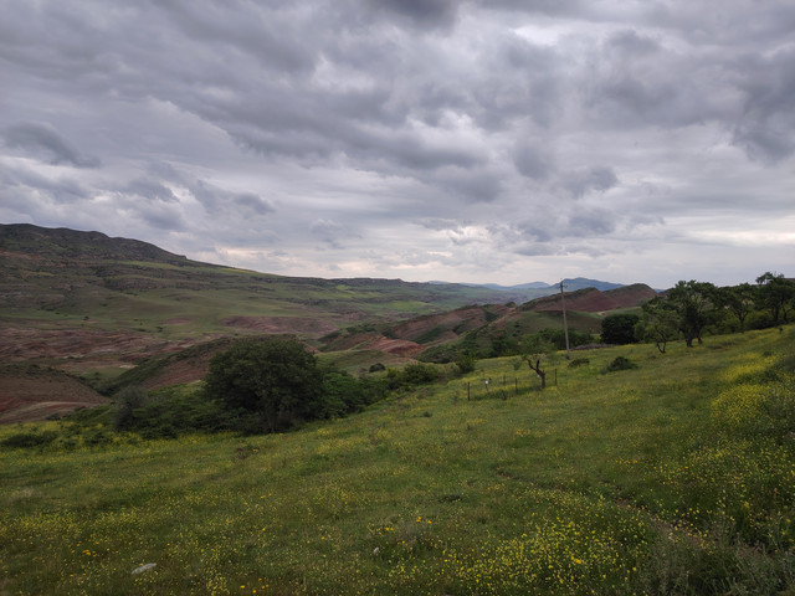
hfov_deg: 71.6
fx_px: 551
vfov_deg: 56.8
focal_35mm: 24
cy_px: 298
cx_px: 398
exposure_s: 1/224
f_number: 1.75
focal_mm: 5.25
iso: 100
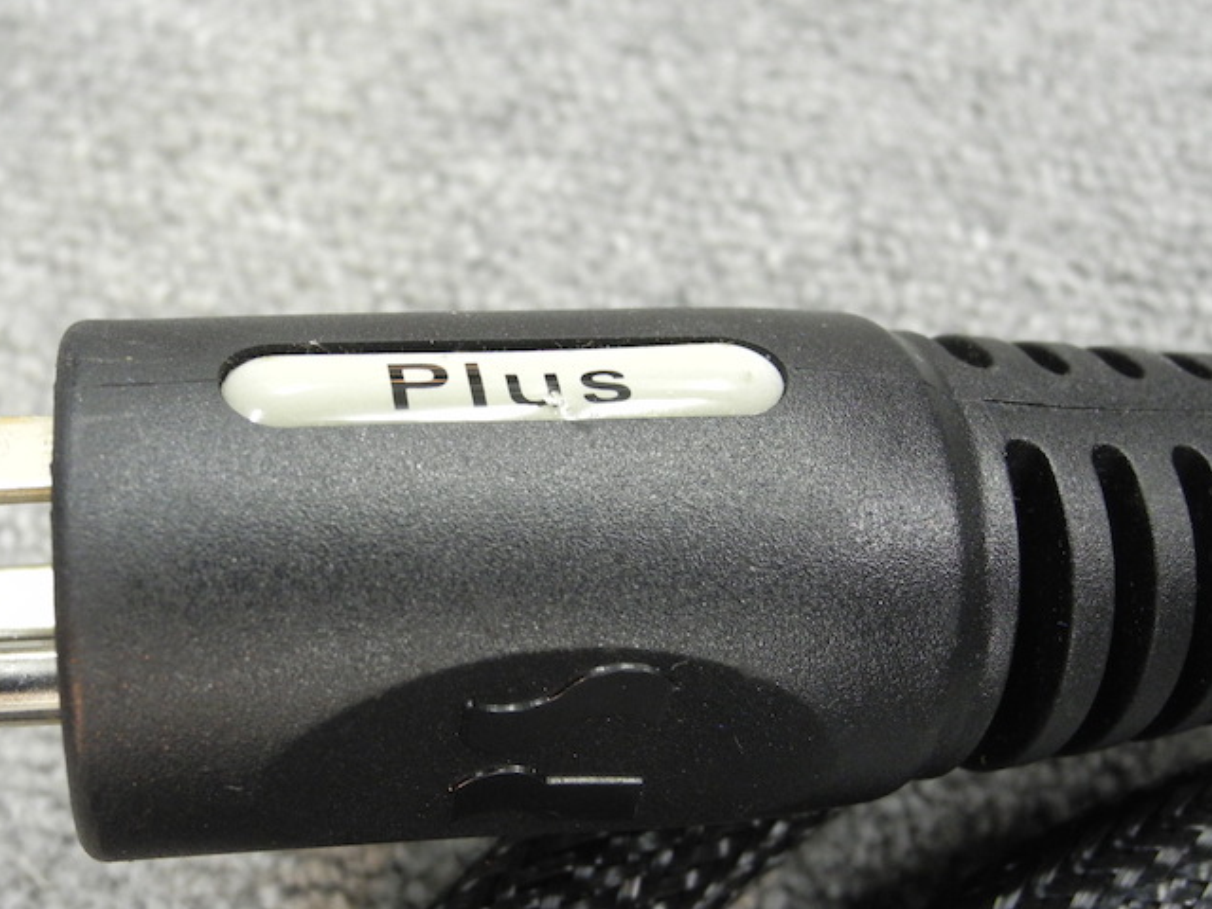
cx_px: 525
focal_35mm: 42
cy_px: 500
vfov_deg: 34.3
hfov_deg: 44.7
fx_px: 1471
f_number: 2.8
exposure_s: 1/18.8
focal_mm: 6
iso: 400
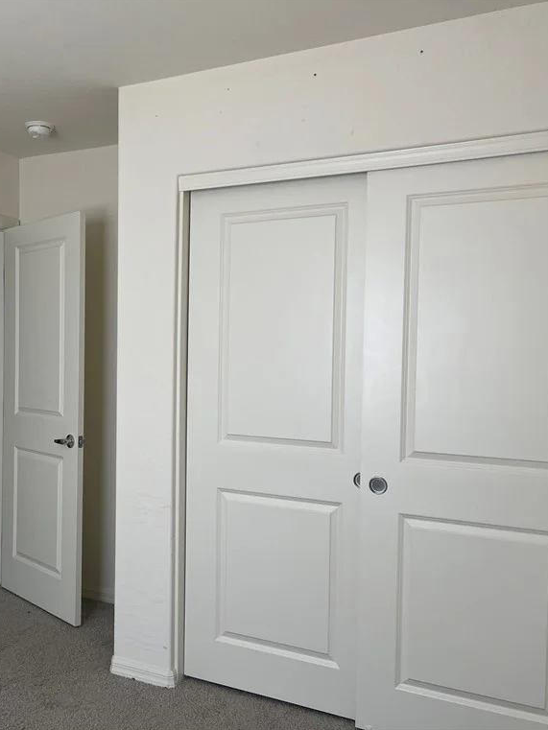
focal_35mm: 35
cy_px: 364
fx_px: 739
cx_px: 125
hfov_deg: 39.4
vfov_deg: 52.6
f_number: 1.5
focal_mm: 5.7
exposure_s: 1/121
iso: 80
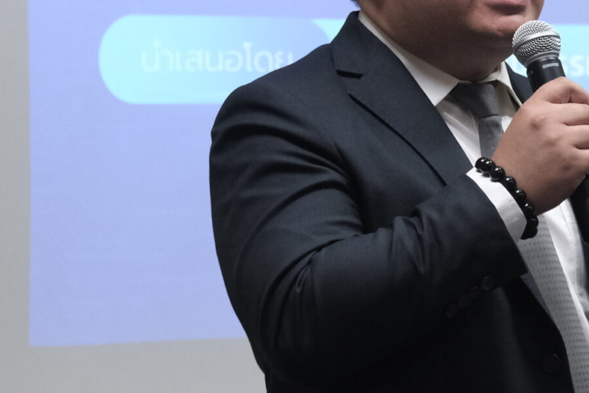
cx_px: 527
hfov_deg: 9.7
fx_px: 3468
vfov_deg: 6.5
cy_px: 22
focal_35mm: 212
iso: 2500
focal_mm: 50
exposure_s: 1/200
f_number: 3.6
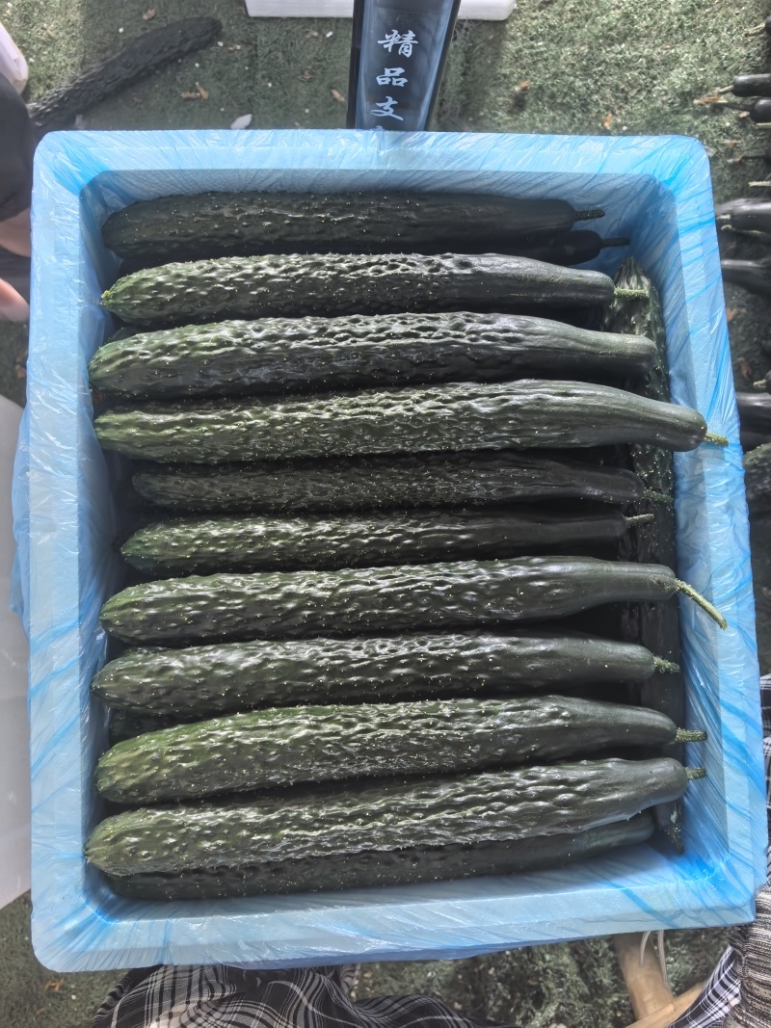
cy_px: 514
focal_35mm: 27
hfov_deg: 51.3
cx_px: 386
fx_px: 802
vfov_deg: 65.3
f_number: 2
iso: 160
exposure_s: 1/100
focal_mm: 6.98
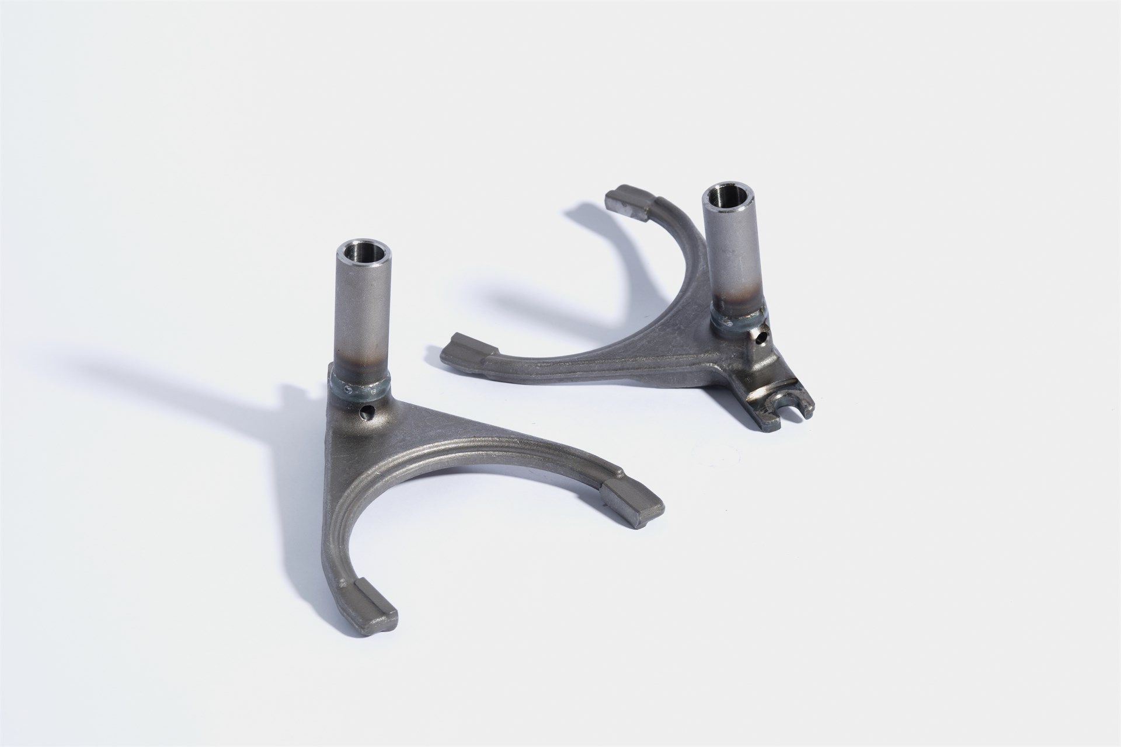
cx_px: 560
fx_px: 2335
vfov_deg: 18.2
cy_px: 374
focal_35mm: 75
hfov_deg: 27.0
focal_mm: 50
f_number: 8
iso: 160
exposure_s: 1/125
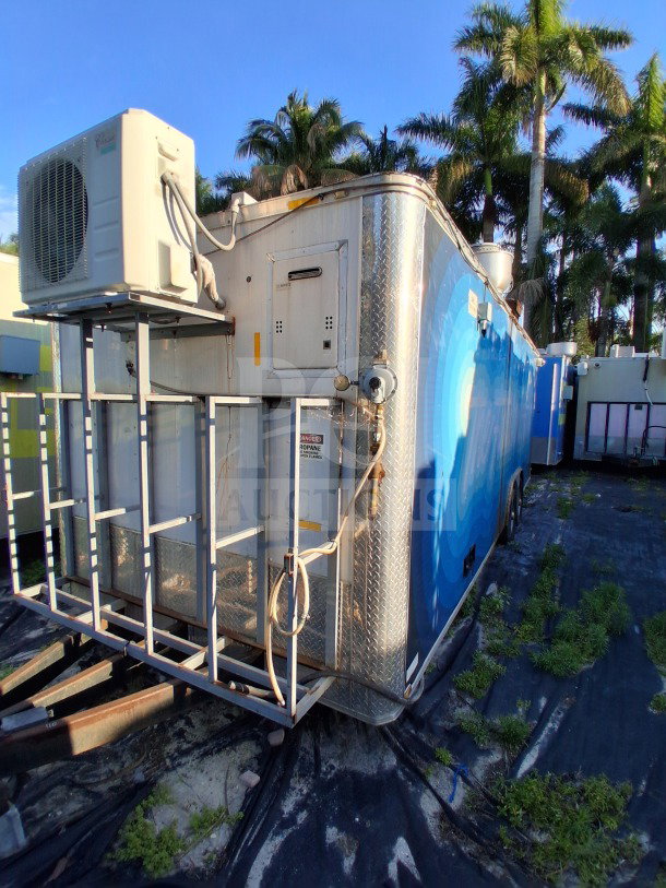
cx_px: 333
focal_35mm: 17
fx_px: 436
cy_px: 444
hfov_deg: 74.7
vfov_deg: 91.0
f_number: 2.2
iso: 50
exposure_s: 1/653
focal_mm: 1.4
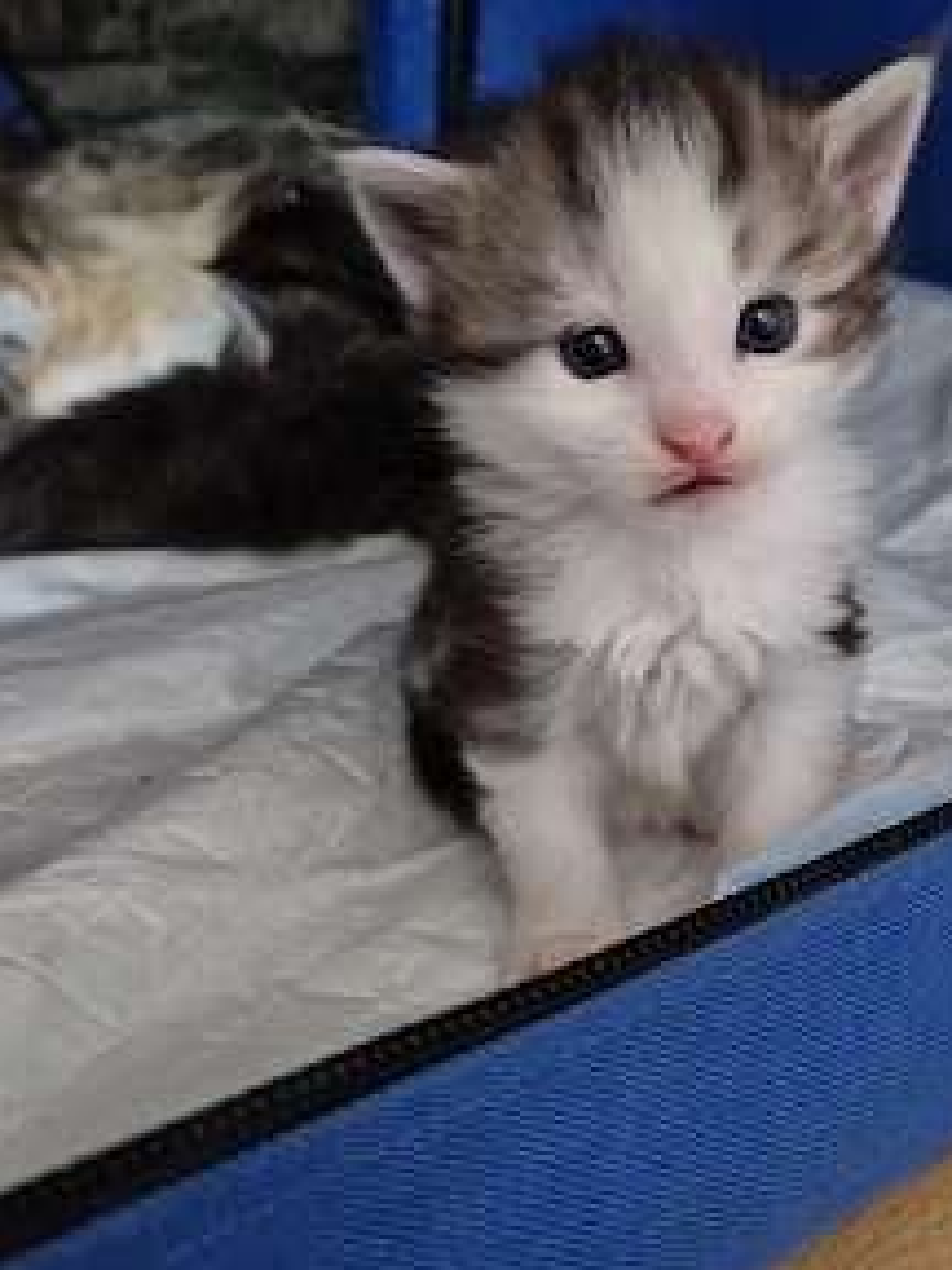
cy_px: 494
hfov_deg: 43.4
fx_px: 1173
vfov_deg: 56.3
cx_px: 652
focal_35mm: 32
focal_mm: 5.4
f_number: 1.8
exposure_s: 1/25
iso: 1000
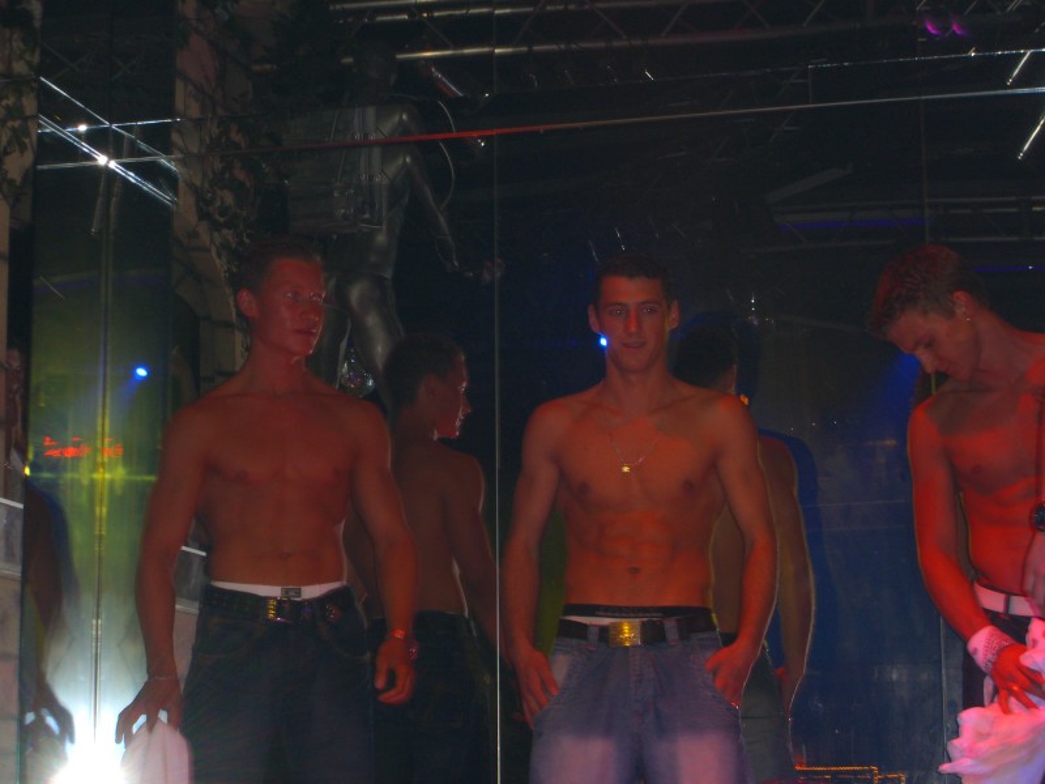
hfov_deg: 24.4
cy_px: 392
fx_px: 2415
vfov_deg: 18.4
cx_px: 522
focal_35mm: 80
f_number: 4.4
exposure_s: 1/60
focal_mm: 16.6
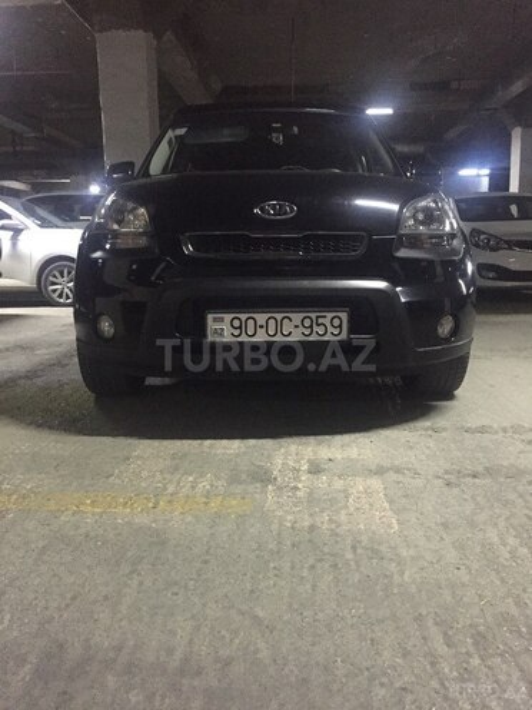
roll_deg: +1.4
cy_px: 355
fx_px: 594
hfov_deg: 48.2
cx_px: 266
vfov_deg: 61.7
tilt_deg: -10.5
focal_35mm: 29
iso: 800
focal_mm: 4.15
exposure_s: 1/17
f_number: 2.2
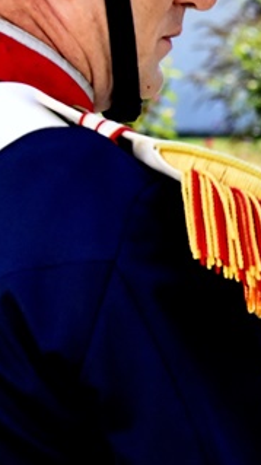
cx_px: 873
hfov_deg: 4.2
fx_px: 3402
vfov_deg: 7.8
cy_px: 266
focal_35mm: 276
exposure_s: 1/1000
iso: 1100
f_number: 7.1
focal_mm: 70
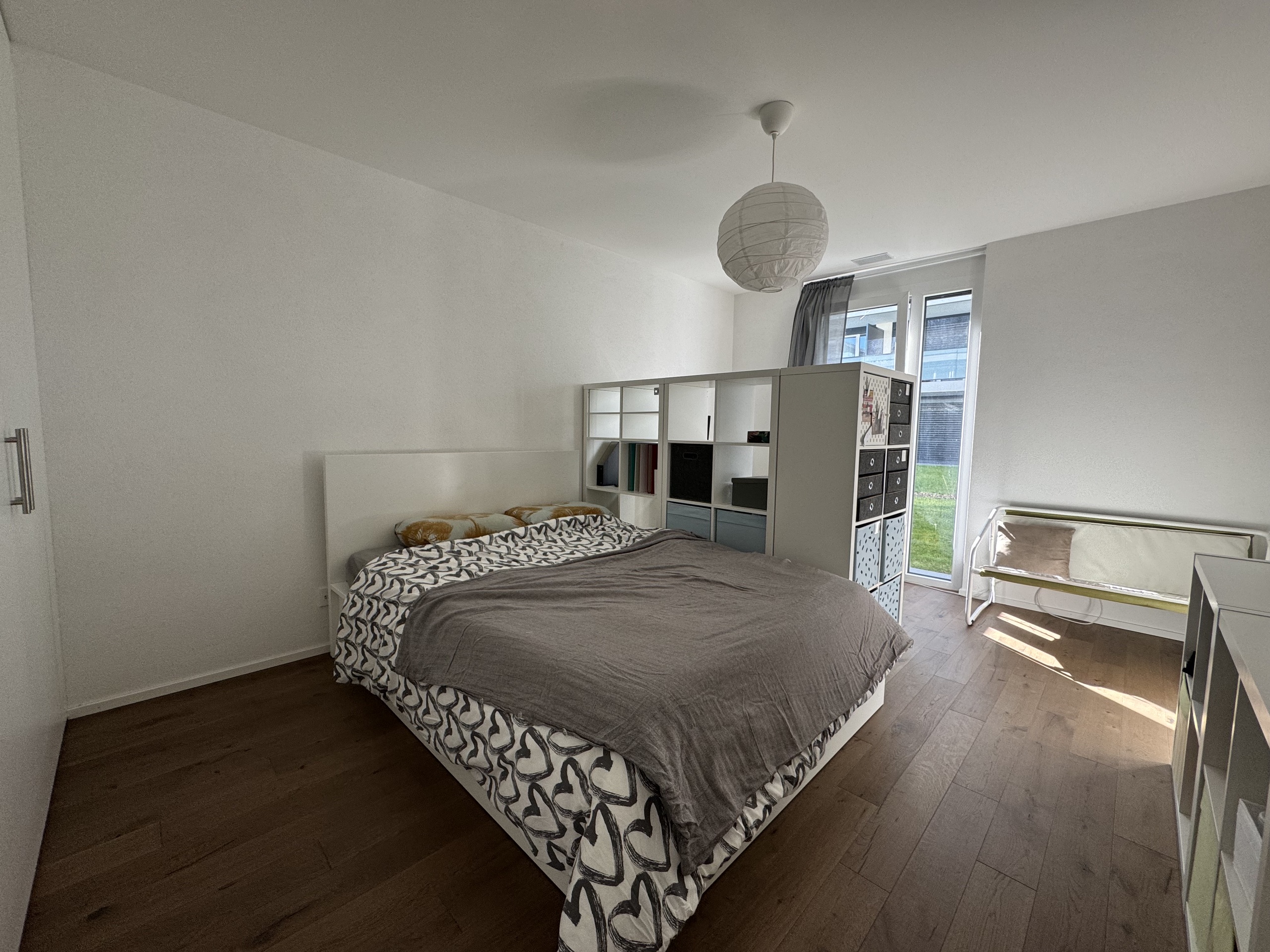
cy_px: 476
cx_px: 635
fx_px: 514
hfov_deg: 102.1
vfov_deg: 85.7
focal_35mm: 14
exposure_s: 1/99
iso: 125
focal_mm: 2.22
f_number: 2.2
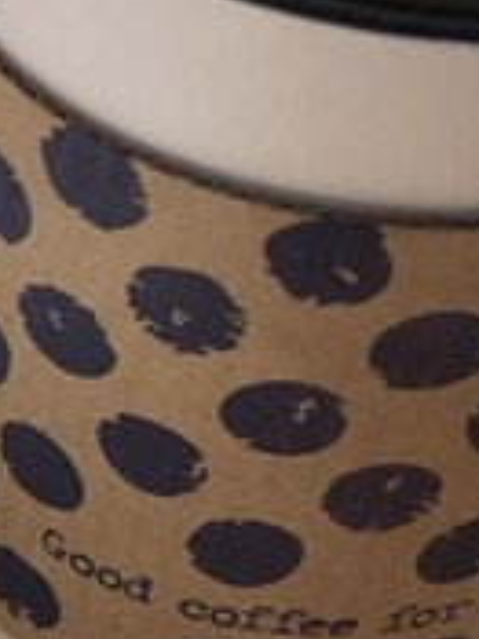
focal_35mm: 164
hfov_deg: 8.5
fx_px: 3030
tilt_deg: -50.0
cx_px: -490
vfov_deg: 12.0
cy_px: 497
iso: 25
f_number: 1.8
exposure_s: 1/50
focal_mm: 3.99
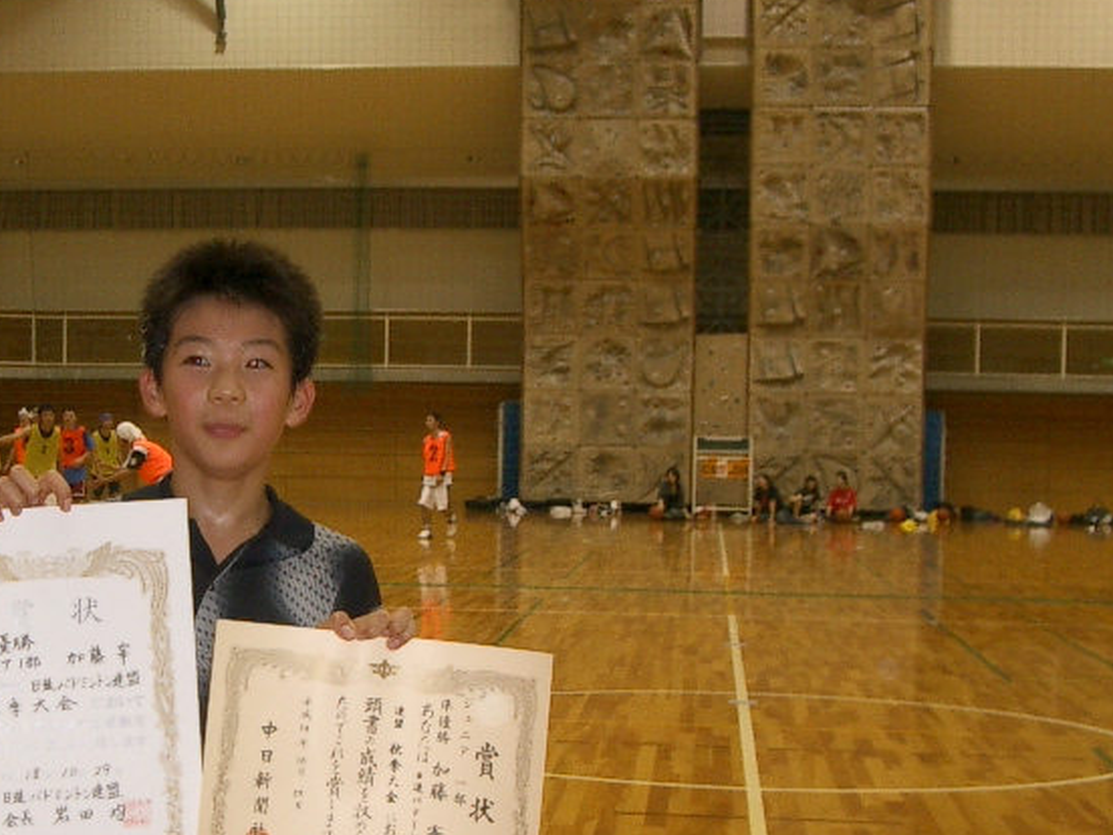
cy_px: 664
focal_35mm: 76
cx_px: 228
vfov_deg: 19.2
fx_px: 2444
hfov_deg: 25.2
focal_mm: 6.8
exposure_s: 1/40
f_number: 2.8
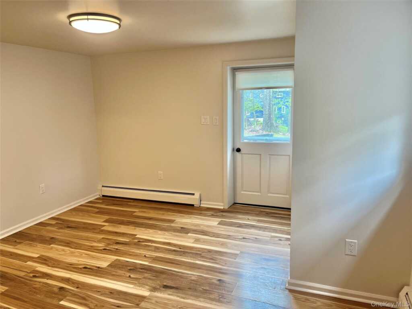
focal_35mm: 26
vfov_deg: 53.1
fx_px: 309
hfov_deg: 67.3
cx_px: 206
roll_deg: +1.5
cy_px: 154
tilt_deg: -11.2
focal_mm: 5.1
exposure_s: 1/120
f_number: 1.6
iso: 125
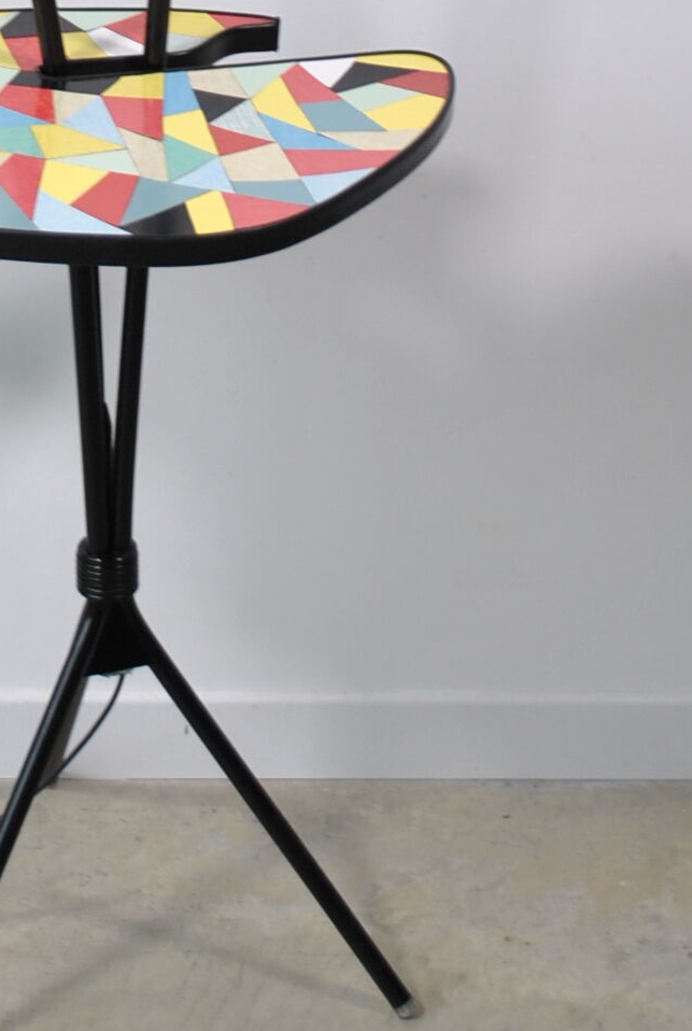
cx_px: 136
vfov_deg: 15.1
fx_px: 3774
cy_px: -184
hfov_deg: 10.4
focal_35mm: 132
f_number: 5
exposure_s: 1/40
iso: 200
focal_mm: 29
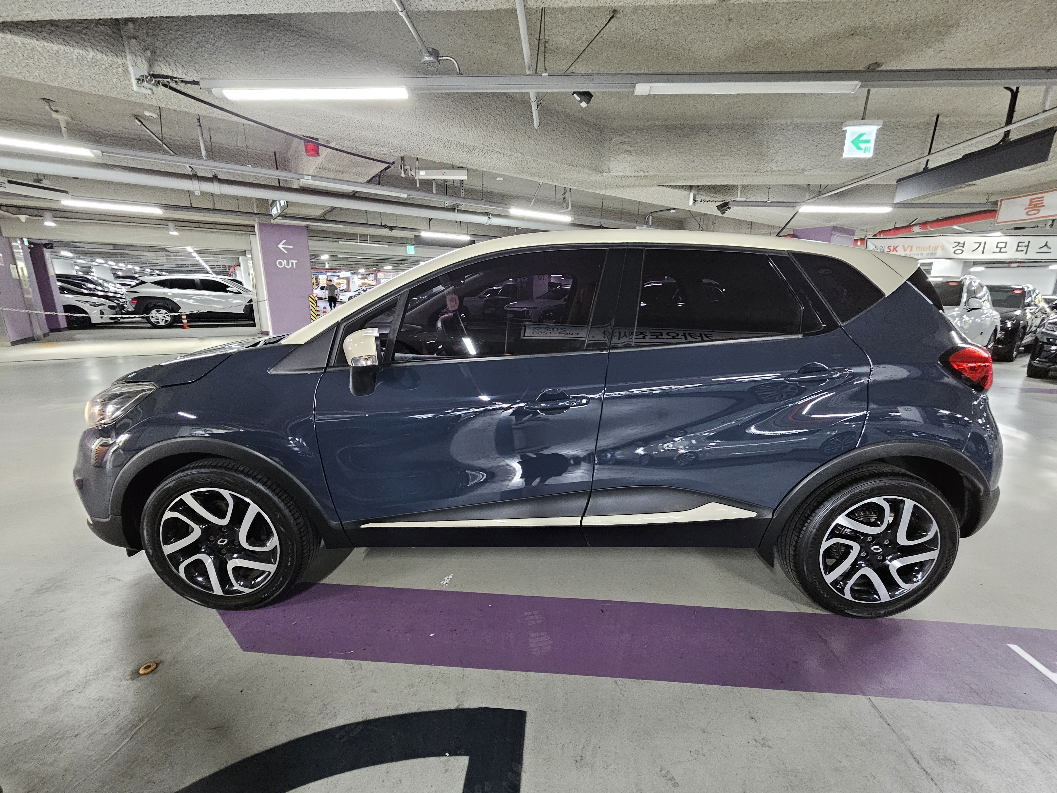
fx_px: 397
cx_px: 528
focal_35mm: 13
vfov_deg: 89.9
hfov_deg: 106.2
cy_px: 396
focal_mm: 2.2
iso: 640
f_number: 2.2
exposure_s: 1/30
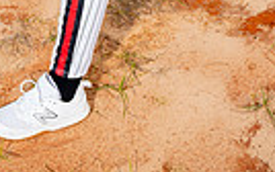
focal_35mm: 72
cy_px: -235
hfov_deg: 28.2
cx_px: 70
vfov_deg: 13.5
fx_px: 540
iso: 100
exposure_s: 1/250
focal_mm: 21
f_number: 4
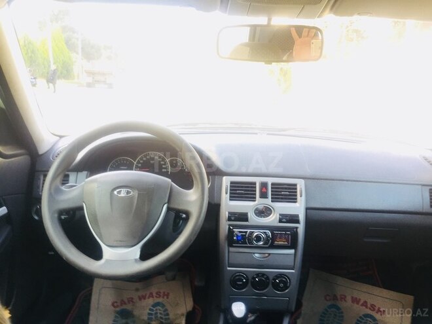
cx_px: 216
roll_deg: -3.6
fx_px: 362
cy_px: 162
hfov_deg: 61.7
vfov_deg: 48.2
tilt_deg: -12.0
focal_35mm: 29
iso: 40
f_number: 2.2
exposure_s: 1/50
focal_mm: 4.15
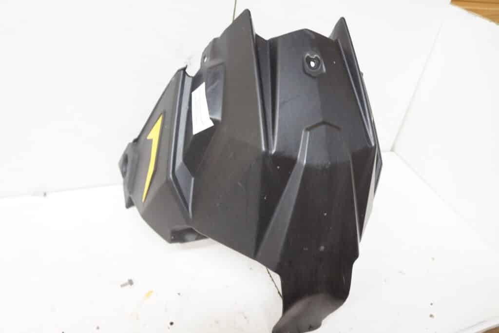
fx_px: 374
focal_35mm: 27
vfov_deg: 47.9
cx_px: 250
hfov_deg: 67.4
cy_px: 166
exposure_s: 1/30
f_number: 4.5
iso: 3200
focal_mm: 18
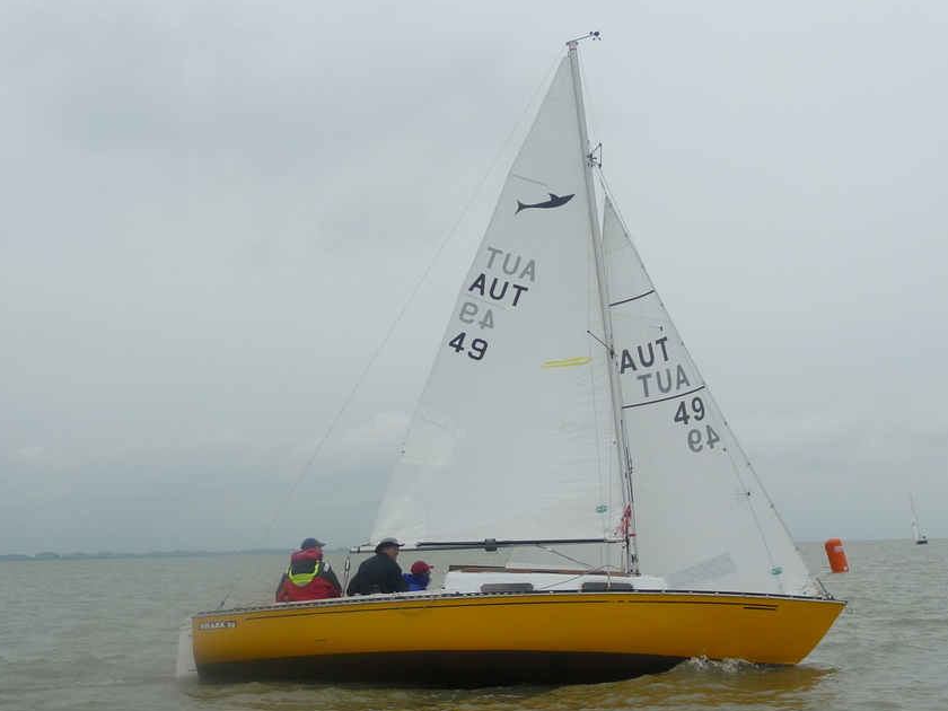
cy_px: 419
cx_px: 554
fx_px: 1369
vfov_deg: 29.1
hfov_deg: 38.1
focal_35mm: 50
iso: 100
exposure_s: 1/500
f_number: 3.8
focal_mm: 6.3
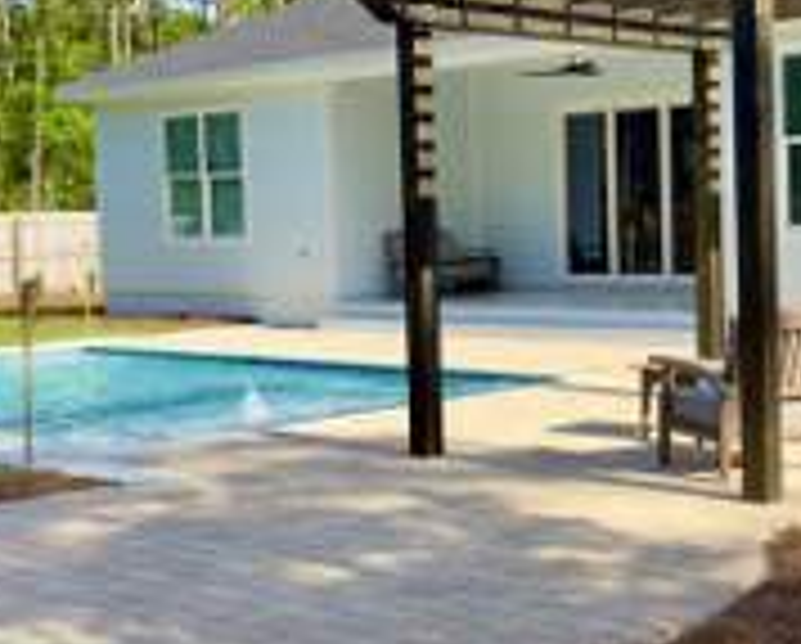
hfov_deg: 29.7
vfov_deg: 24.3
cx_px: 540
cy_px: 275
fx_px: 1496
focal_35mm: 63
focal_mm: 6.76
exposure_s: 1/2262
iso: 64
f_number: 1.78
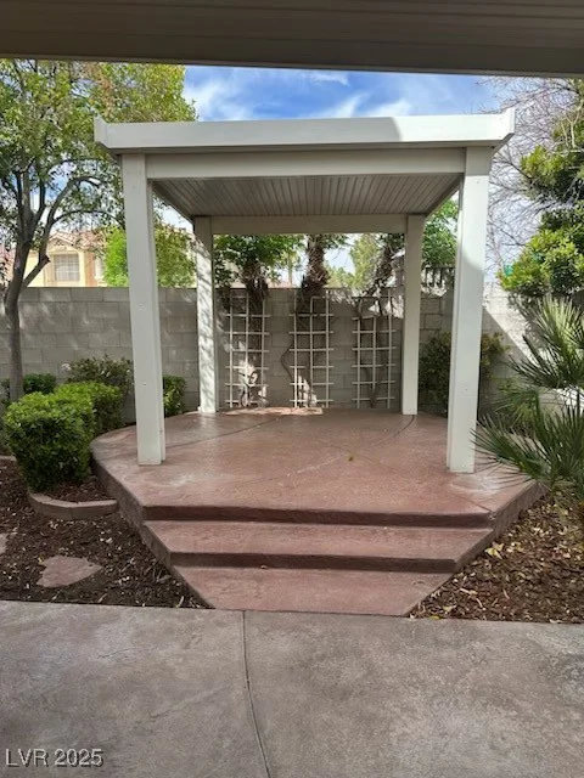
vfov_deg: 71.6
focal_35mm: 24
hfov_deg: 56.8
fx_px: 540
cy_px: 389
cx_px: 292
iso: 80
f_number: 1.78
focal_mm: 6.86
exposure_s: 1/1433
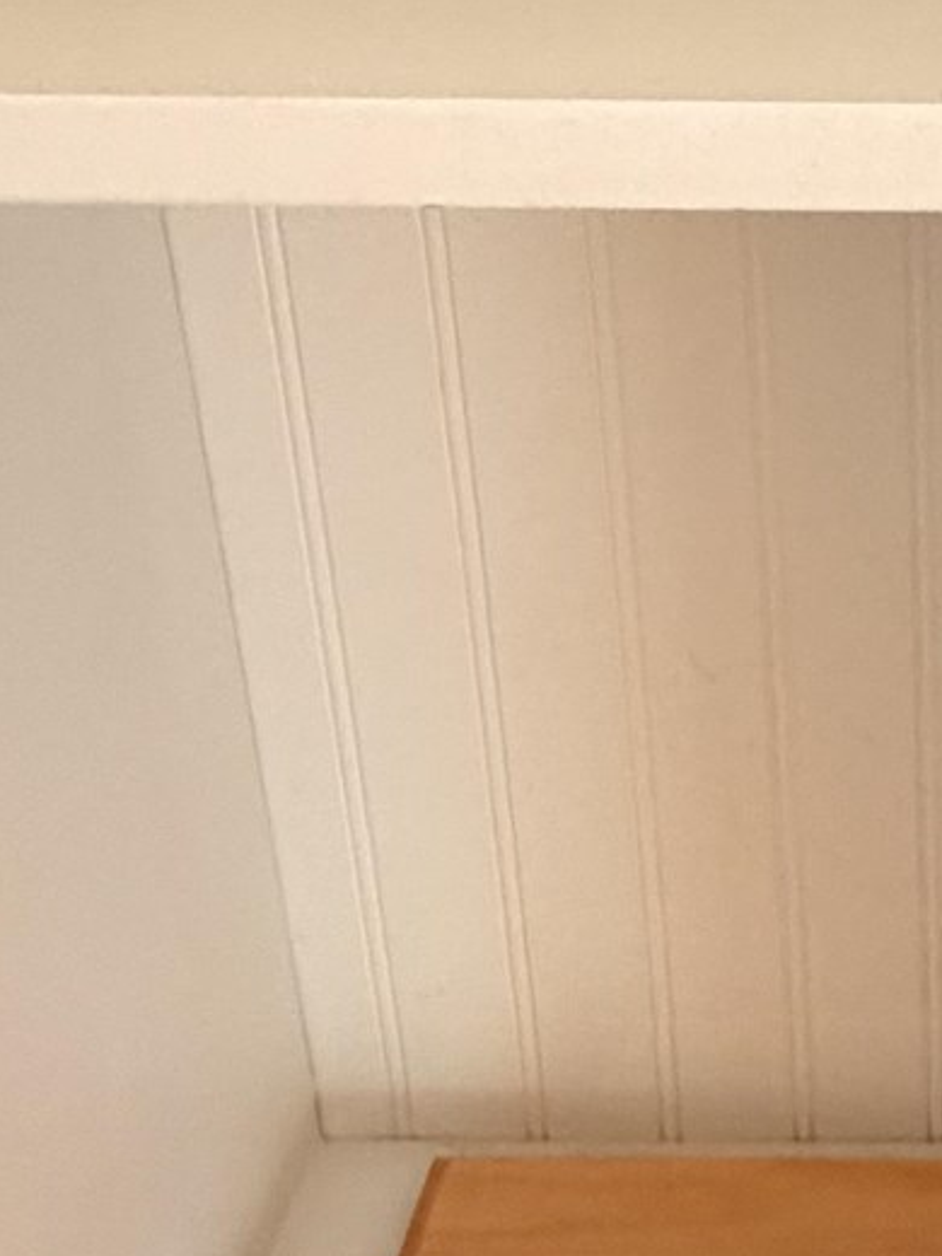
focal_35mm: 62
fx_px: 2250
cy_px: 667
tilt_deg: -26.2
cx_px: 1024
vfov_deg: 31.2
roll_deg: -0.3
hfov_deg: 22.4
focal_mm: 2.22
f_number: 2.2
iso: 500
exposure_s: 1/60
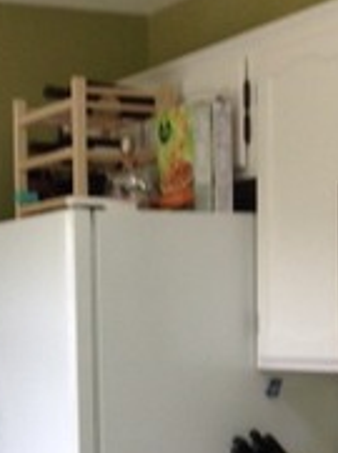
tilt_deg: -6.1
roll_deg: +2.2
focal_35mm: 93
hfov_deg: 15.4
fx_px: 1215
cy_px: 481
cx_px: -29
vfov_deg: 20.3
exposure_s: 1/40
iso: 64
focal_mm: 4.28
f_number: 2.4
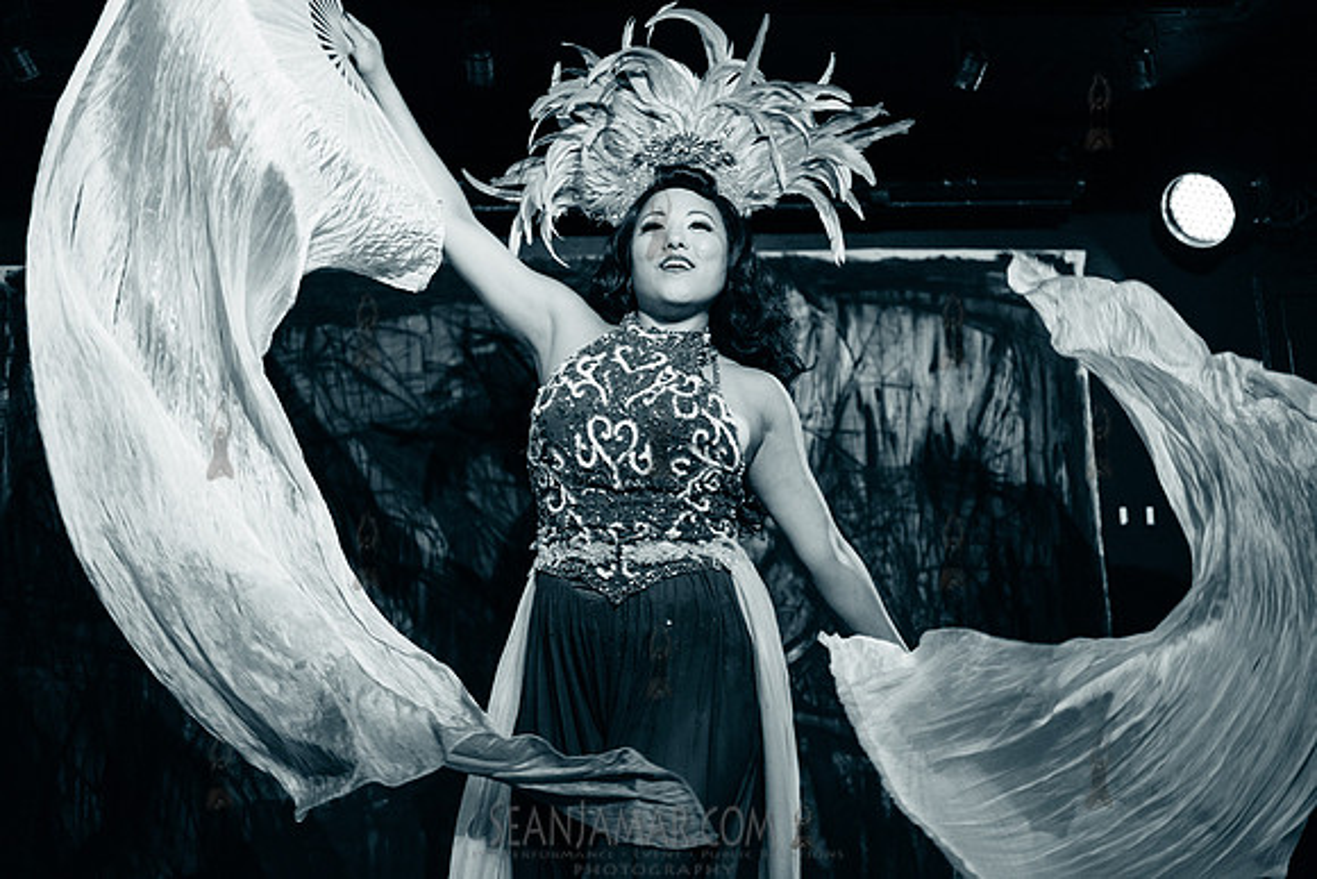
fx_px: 1281
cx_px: 658
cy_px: 440
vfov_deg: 37.9
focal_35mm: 35
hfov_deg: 54.4
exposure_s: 1/500
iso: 3200
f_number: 2
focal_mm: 35
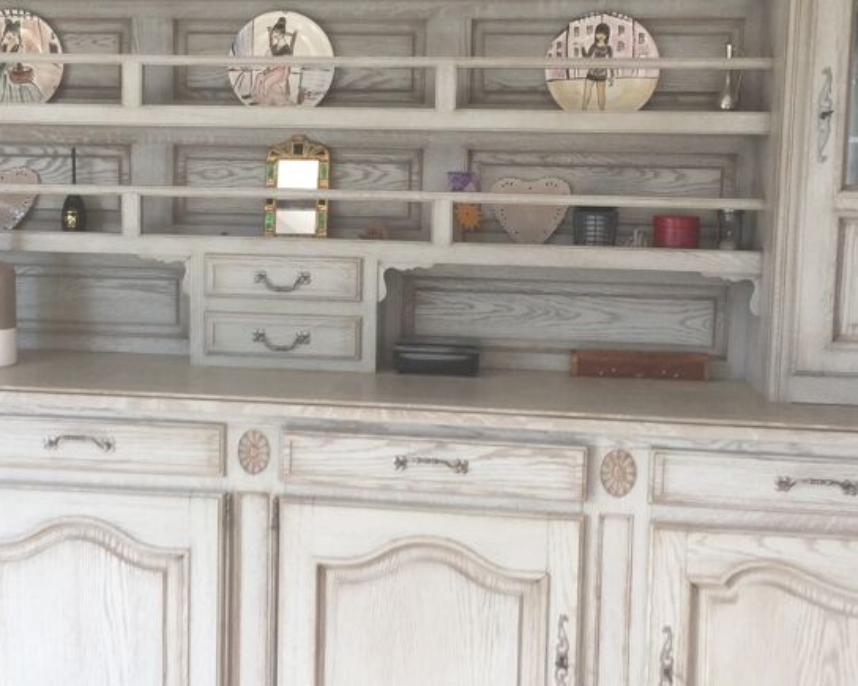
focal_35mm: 52
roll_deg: -0.9
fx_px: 1320
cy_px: 289
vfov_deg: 29.1
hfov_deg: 35.8
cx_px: 323
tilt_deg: -3.6
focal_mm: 4.15
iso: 50
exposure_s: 1/33
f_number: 2.2
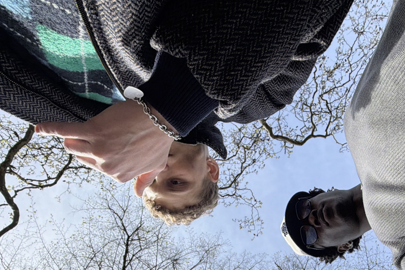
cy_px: 227
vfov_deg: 40.1
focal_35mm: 31
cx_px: 261
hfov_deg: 59.3
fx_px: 349
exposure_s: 1/955
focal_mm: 2.22
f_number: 2.2
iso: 32
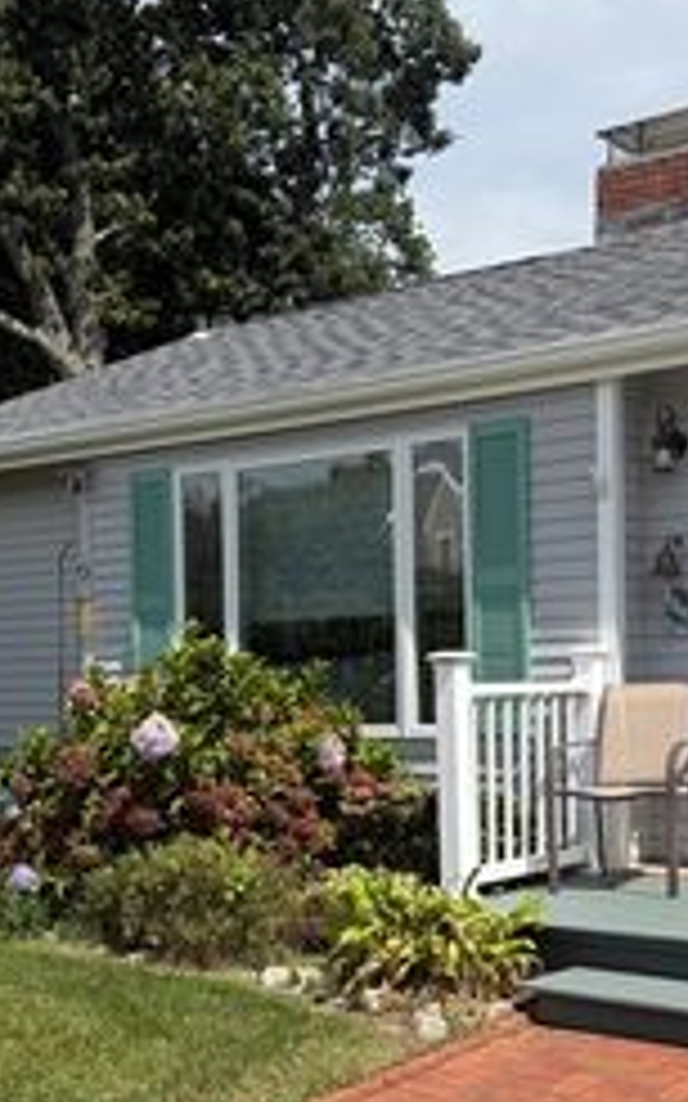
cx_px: 418
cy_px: 704
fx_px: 1561
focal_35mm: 52
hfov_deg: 24.8
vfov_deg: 38.6
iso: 80
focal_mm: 6.76
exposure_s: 1/5319
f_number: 1.78
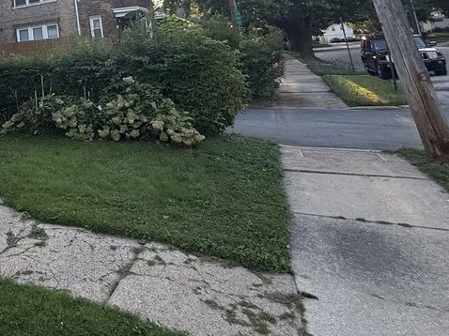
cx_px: 3
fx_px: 389
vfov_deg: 41.3
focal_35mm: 30
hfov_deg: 49.3
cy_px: 8
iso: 64
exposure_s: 1/386
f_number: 2.2
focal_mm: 2.22
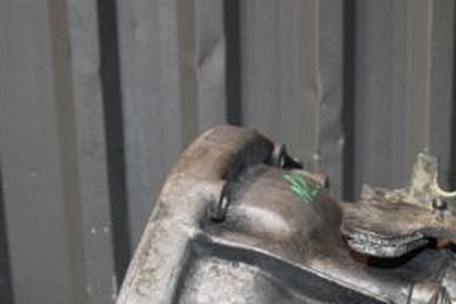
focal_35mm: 81
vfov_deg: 16.0
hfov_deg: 24.4
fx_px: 1029
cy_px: 389
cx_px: 399
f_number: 5
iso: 800
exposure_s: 1/60
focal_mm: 21
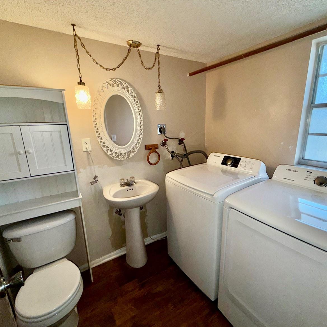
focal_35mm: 17
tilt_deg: -14.4
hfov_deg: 83.9
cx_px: 175
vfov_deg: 84.0
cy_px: 166
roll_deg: +1.2
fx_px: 182
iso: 20
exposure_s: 1/60
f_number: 2.2
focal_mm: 2.22
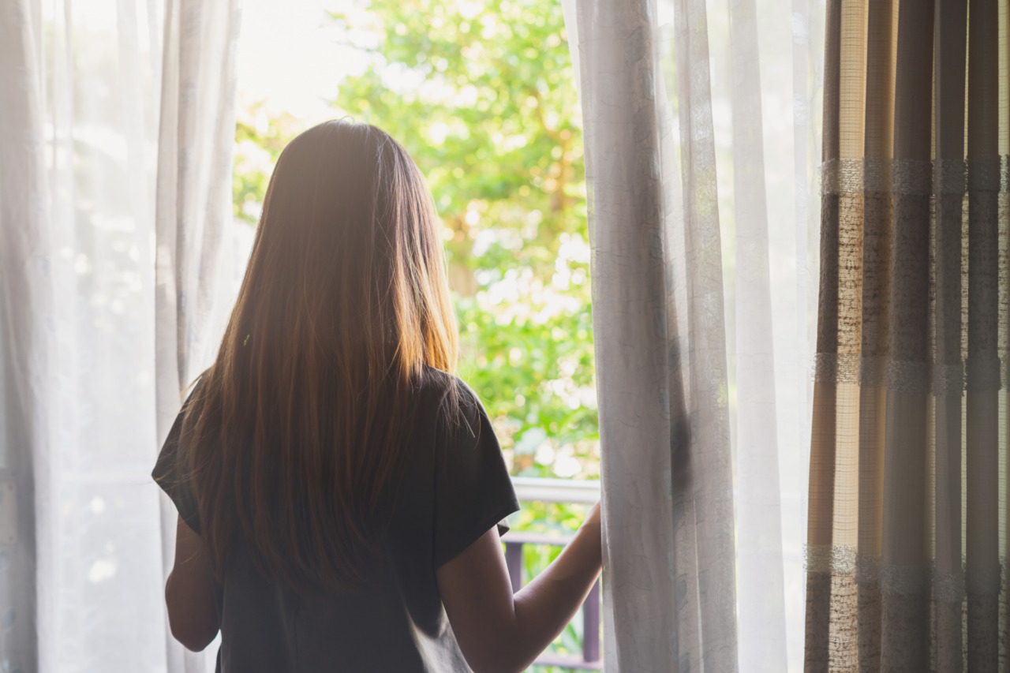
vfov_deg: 27.0
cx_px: 505
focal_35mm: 50
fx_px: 1402
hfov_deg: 39.6
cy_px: 336
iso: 200
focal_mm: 50
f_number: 3.2
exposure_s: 1/40
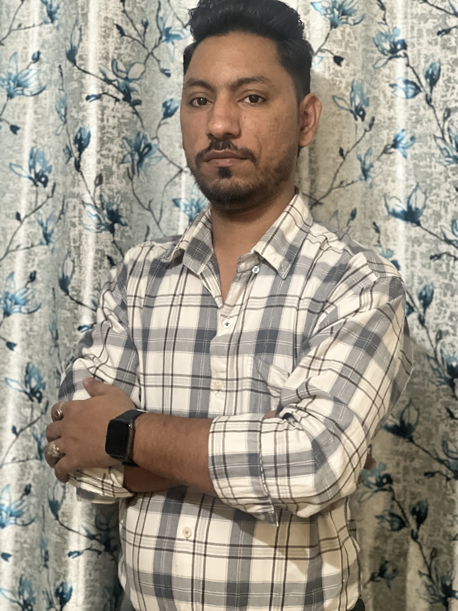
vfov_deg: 25.3
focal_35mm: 77
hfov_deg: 19.1
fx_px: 1358
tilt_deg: -3.9
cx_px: 229
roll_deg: -0.6
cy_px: 306
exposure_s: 1/14
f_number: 2.8
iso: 1250
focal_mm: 9
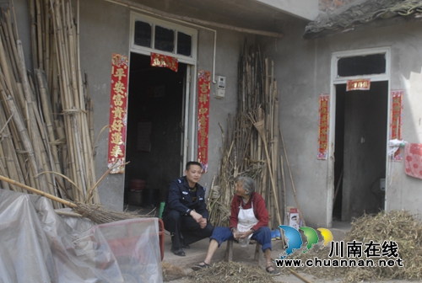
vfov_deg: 32.1
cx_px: 211
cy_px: 142
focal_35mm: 42
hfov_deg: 46.3
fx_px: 494
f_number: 8
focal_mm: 28
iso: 200
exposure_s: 1/90
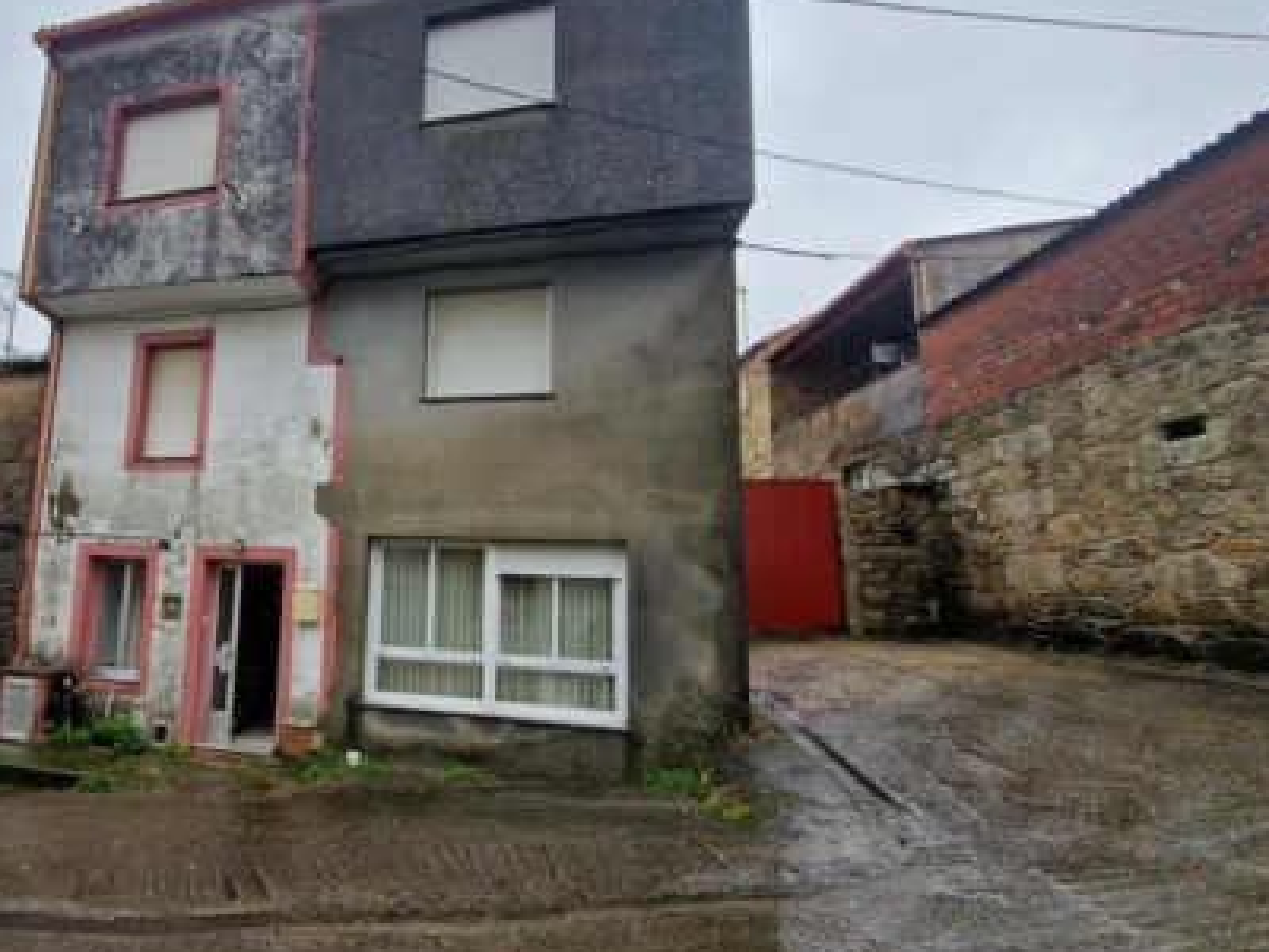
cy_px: 473
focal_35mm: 19
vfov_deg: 68.7
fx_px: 697
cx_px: 355
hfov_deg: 79.7
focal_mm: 2.2
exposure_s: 1/224
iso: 50
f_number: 2.2
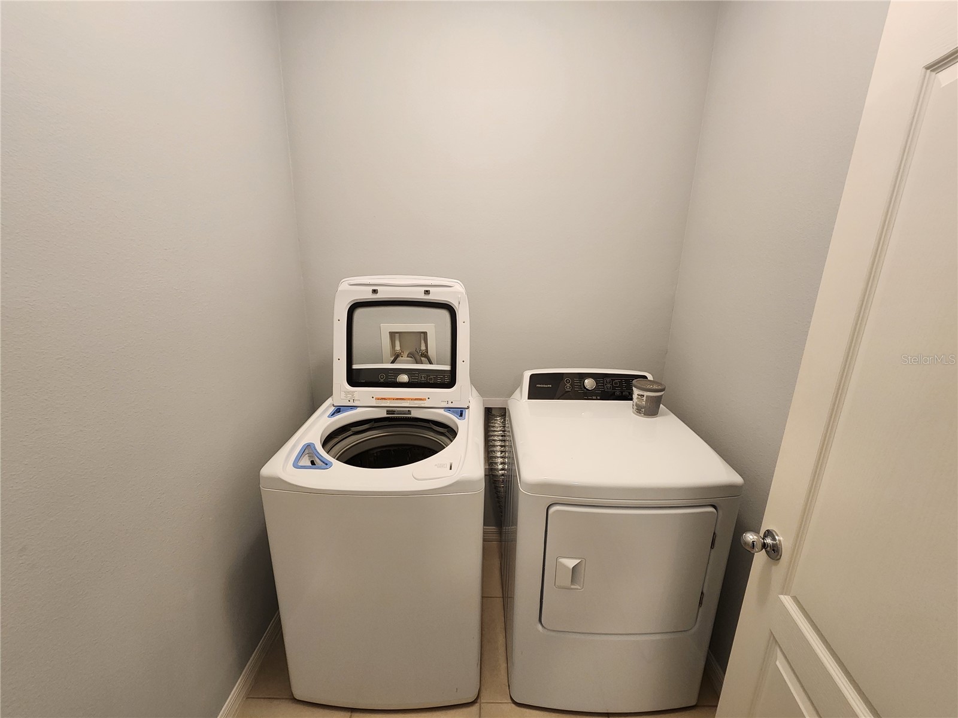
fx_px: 360
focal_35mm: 13
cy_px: 359
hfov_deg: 106.2
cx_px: 479
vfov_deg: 89.9
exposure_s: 1/40
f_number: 2.2
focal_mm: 2.2
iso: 320
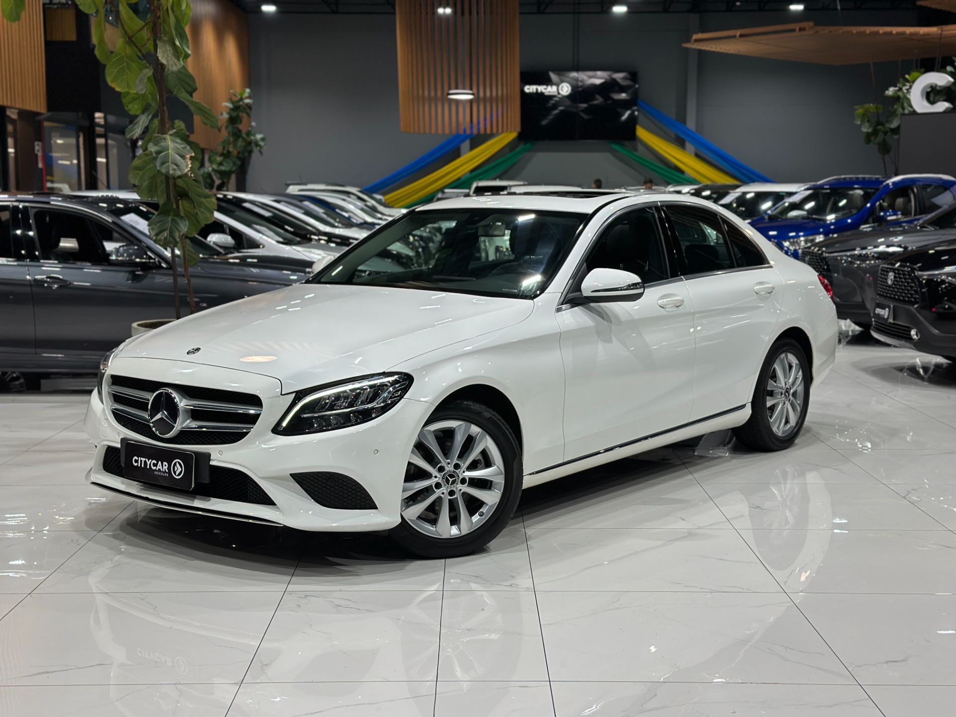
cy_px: 358
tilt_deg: -7.3
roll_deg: -0.5
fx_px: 1326
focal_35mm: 48
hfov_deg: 39.7
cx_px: 478
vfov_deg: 30.3
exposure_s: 1/120
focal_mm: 6.86
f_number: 1.78
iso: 100
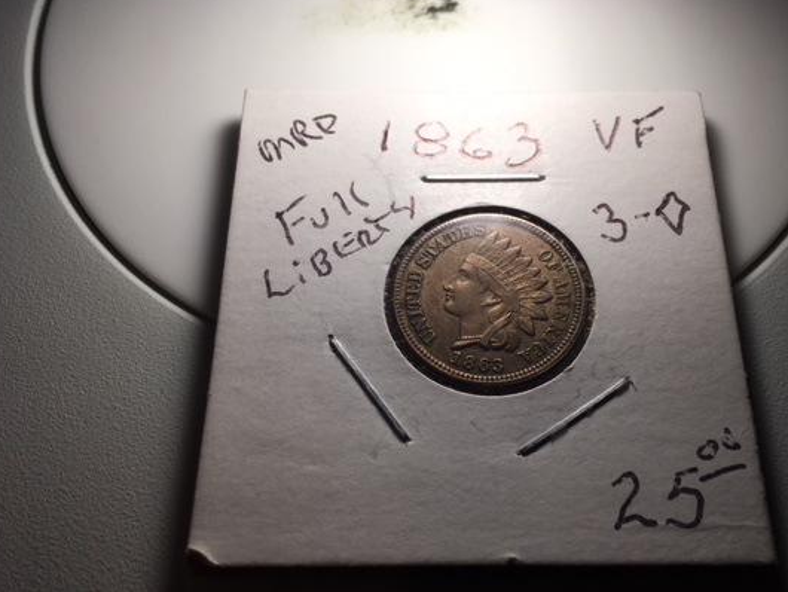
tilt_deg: -62.6
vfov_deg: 40.7
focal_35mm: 35
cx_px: 456
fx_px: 797
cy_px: 323
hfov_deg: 52.4
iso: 25
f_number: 2.2
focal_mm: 4.15
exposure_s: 1/142
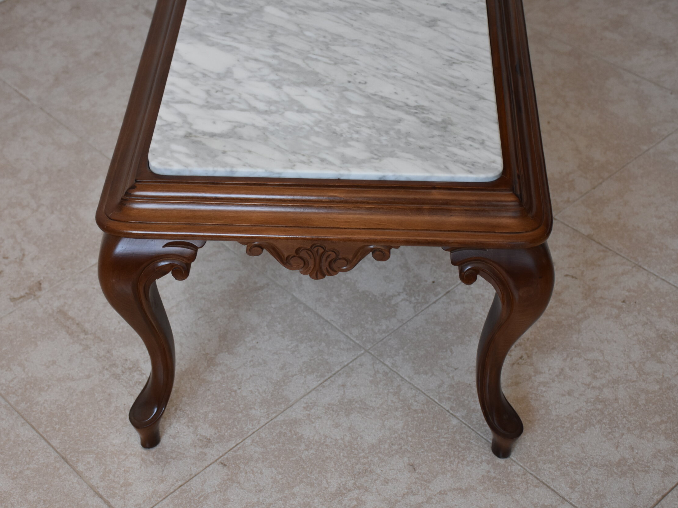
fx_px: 1147
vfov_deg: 25.0
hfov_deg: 32.9
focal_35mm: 59
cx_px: 293
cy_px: 254
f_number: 4.5
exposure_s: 1/80
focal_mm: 35
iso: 800
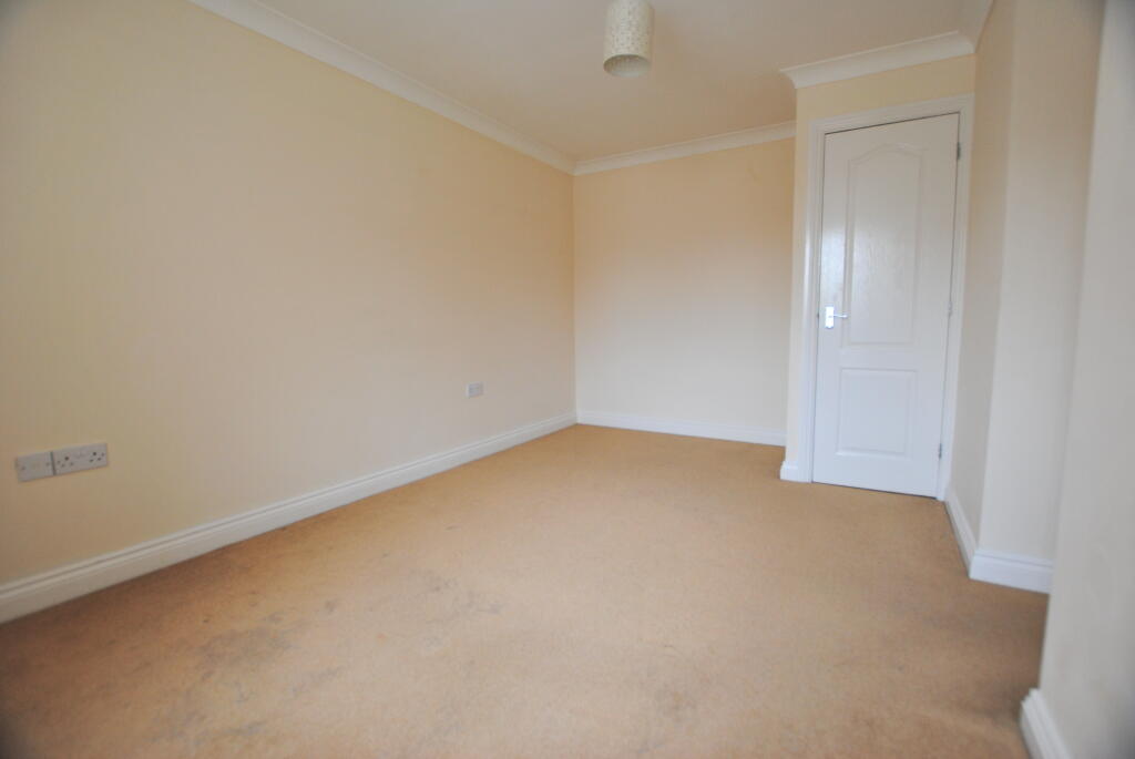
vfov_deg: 77.5
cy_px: 380
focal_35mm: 15
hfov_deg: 100.3
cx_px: 568
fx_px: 473
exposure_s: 1/30
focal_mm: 10
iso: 250
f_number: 3.5
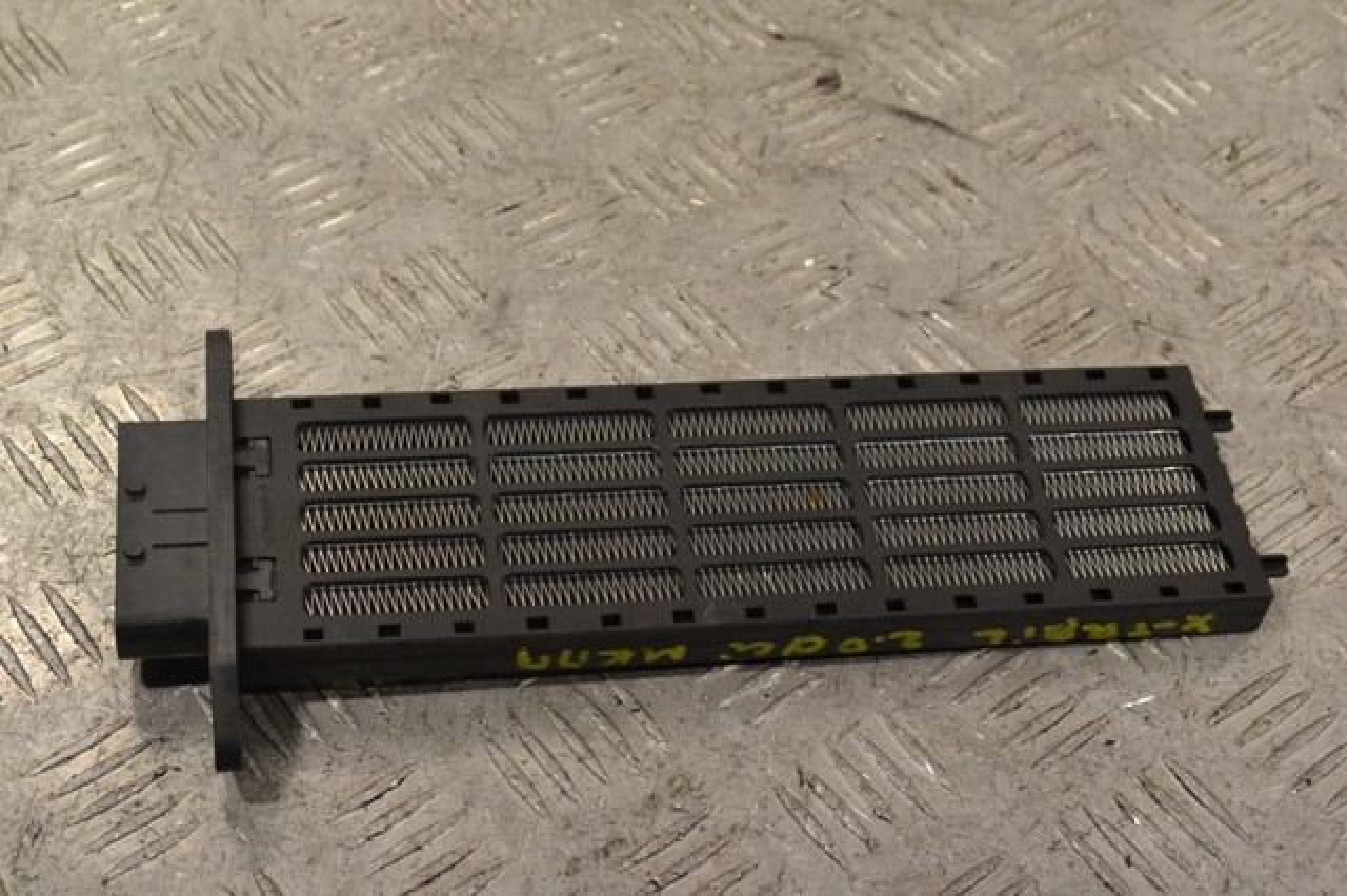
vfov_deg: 22.6
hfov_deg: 33.4
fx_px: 2244
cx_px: 674
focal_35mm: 60
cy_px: 448
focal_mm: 40
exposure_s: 1/400
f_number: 10
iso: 3200
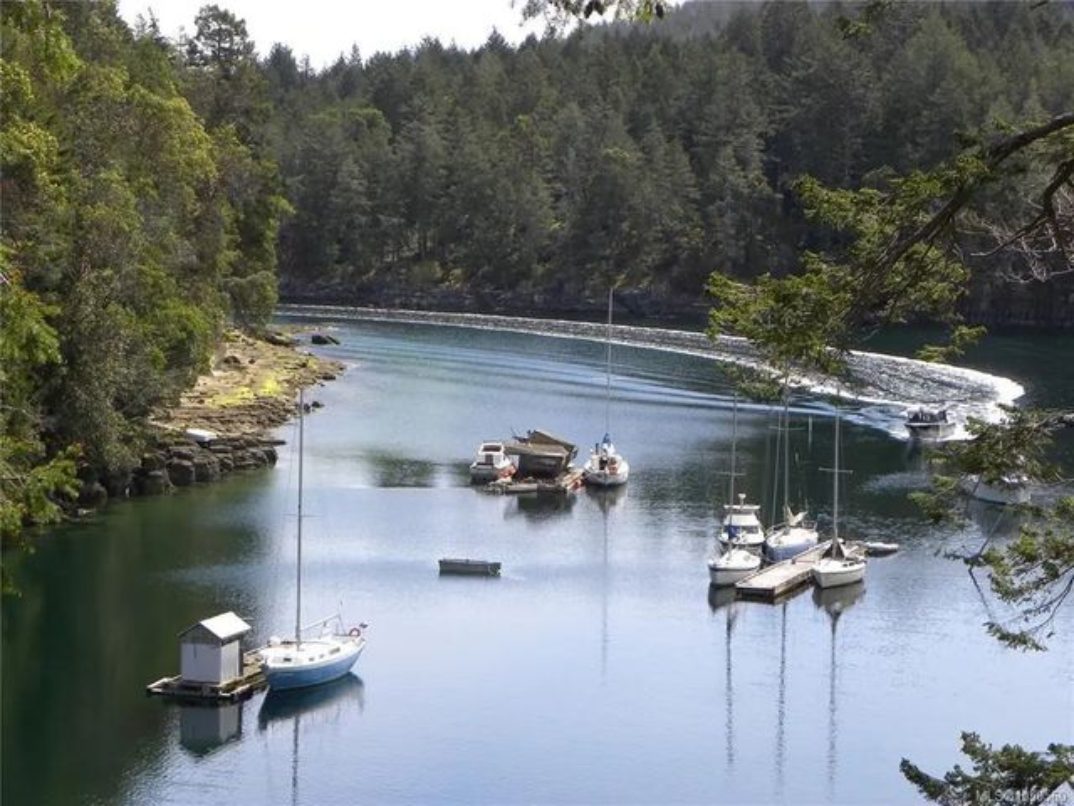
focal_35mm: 95
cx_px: 537
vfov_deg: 15.6
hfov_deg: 20.7
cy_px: 403
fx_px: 2947
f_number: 4.5
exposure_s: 1/282
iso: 64
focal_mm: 16.9
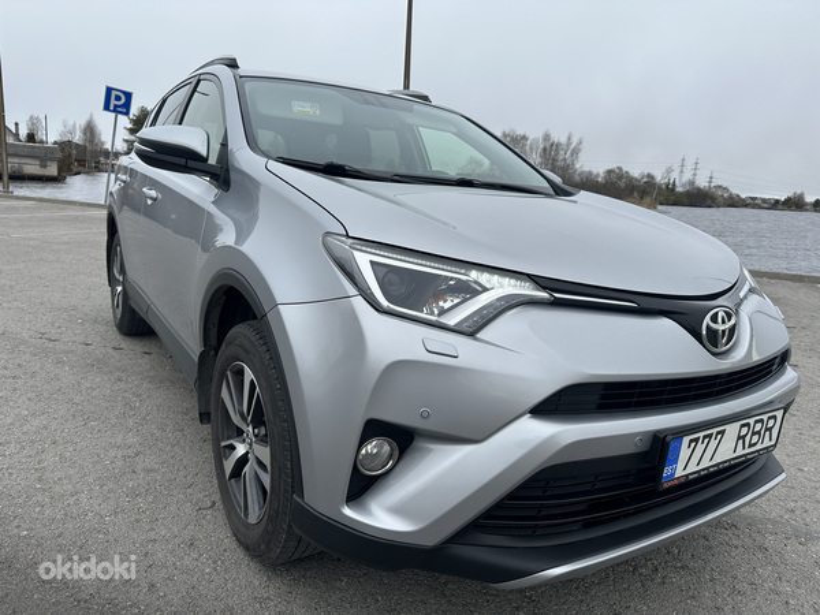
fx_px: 569
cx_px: 410
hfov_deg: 71.6
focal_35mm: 24
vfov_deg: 56.8
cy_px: 308
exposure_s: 1/1339
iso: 80
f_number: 1.78
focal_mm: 6.86
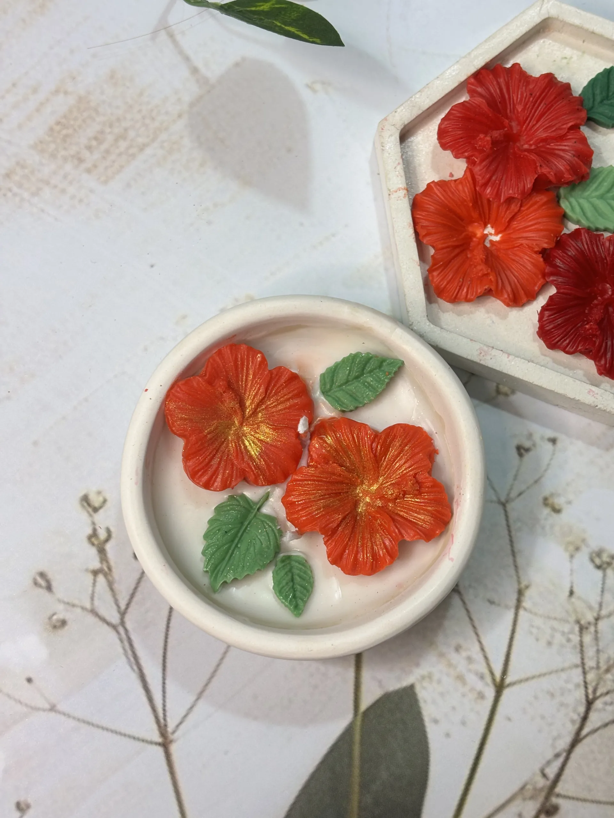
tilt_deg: -79.5
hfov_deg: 28.0
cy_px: 409
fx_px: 1230
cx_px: 307
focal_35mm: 52
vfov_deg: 36.8
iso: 64
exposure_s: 1/50
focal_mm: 5.96
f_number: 1.6
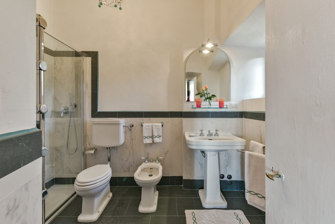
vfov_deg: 81.2
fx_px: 130
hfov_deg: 104.2
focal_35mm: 14
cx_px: 168
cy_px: 112
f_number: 8
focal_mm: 14
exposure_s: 1/2
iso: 100
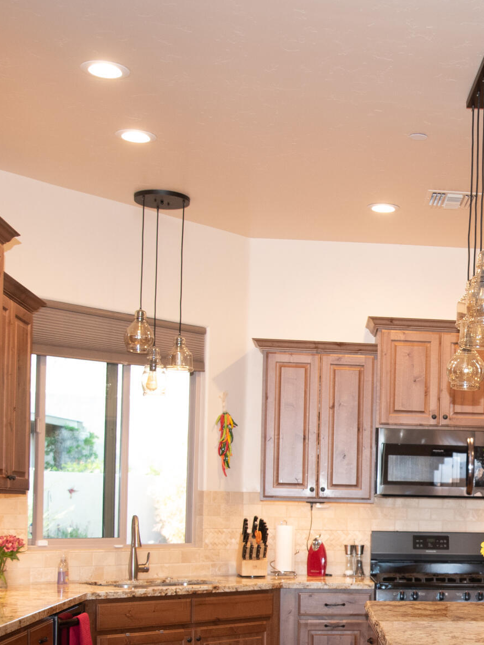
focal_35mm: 59
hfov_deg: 23.7
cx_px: 492
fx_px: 1100
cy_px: 522
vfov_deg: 31.8
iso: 1000
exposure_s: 1/200
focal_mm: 24
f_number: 2.8
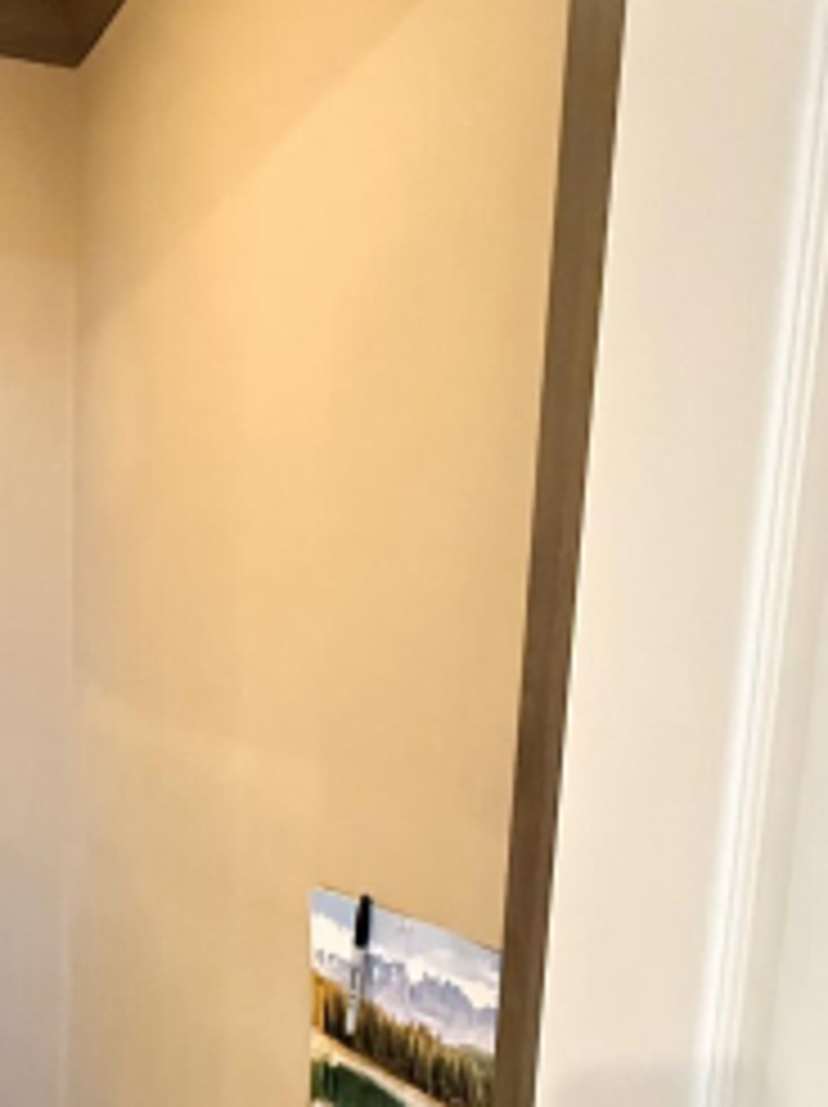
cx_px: 108
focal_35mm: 38
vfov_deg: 46.9
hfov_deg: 35.8
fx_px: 1214
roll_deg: -0.9
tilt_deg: -9.4
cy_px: 857
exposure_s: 1/60
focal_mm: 2.22
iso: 1250
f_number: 2.2
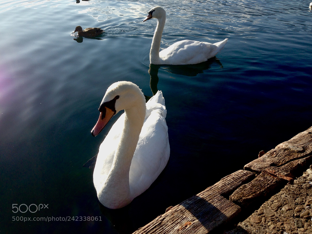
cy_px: 117
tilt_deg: -27.9
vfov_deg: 42.9
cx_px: 156
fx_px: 297
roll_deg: -2.9
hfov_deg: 55.4
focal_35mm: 33
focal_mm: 4.12
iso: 50
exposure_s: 1/1004
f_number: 2.4
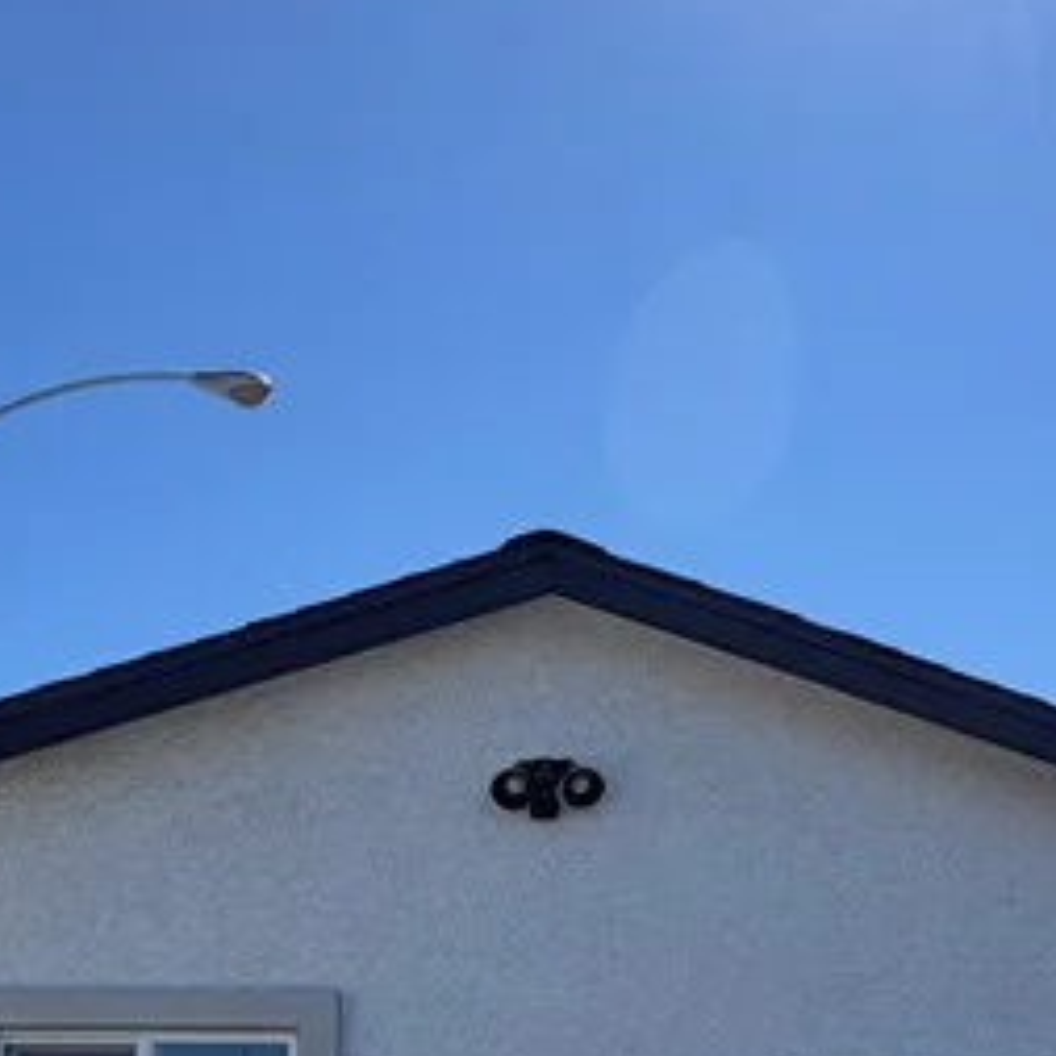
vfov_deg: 31.8
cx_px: 563
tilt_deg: +8.0
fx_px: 1726
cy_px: 1014
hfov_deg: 34.0
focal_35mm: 50
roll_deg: +1.3
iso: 20
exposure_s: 1/888
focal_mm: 2.22
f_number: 2.2
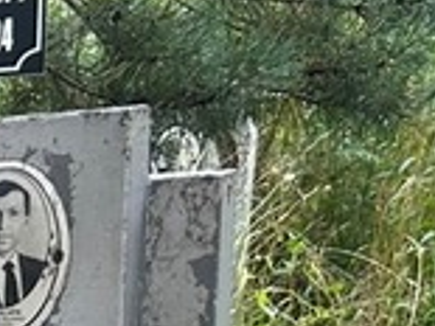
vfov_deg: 7.6
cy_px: 961
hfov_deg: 10.2
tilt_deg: -17.7
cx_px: -575
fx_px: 2160
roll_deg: +6.4
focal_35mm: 172
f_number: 1.5
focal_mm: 5.7
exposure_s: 1/121
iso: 80
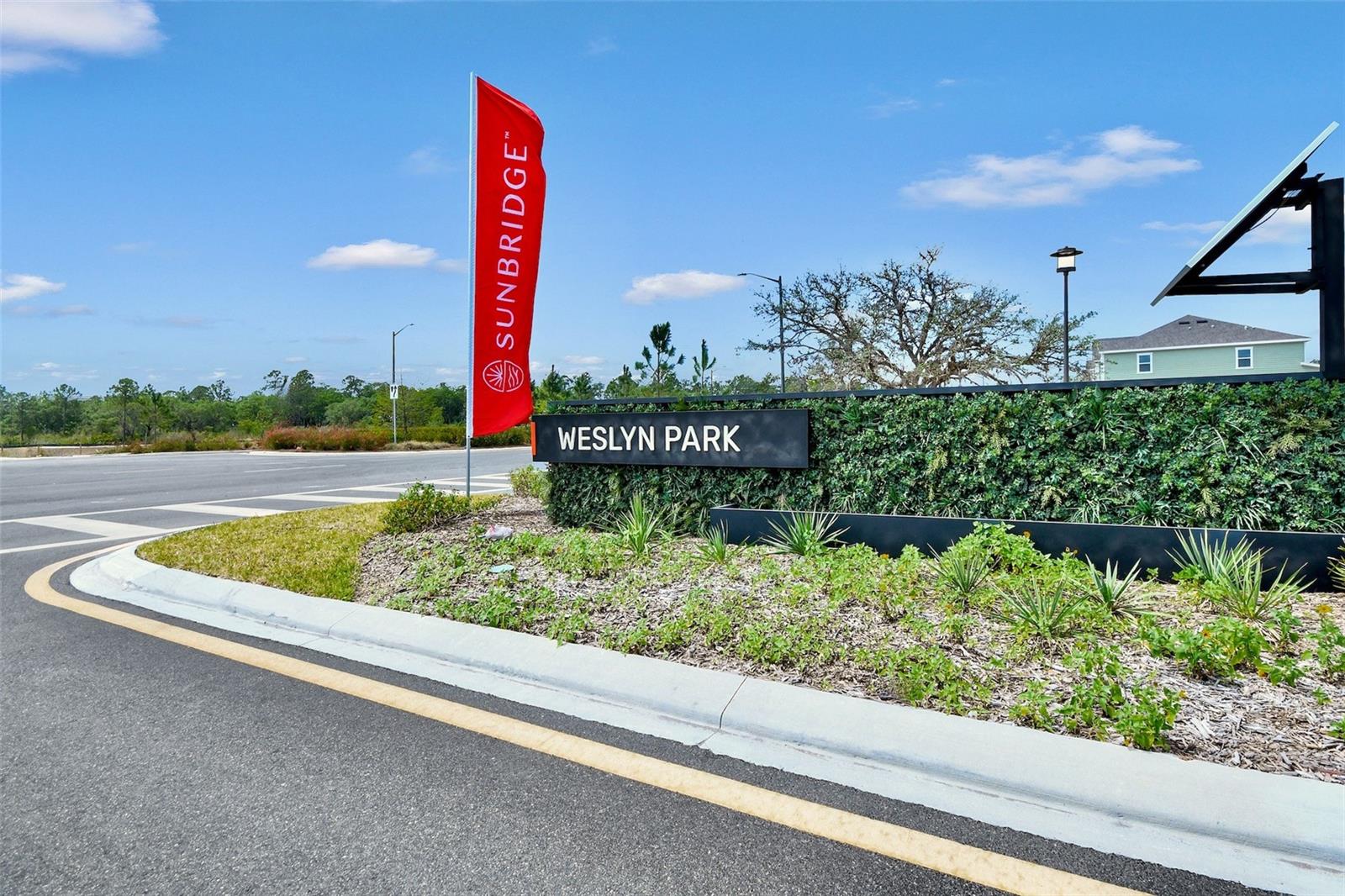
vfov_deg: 77.3
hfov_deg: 100.4
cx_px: 672
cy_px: 448
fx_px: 560
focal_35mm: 15
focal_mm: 10
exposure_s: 1/250
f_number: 13
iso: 500
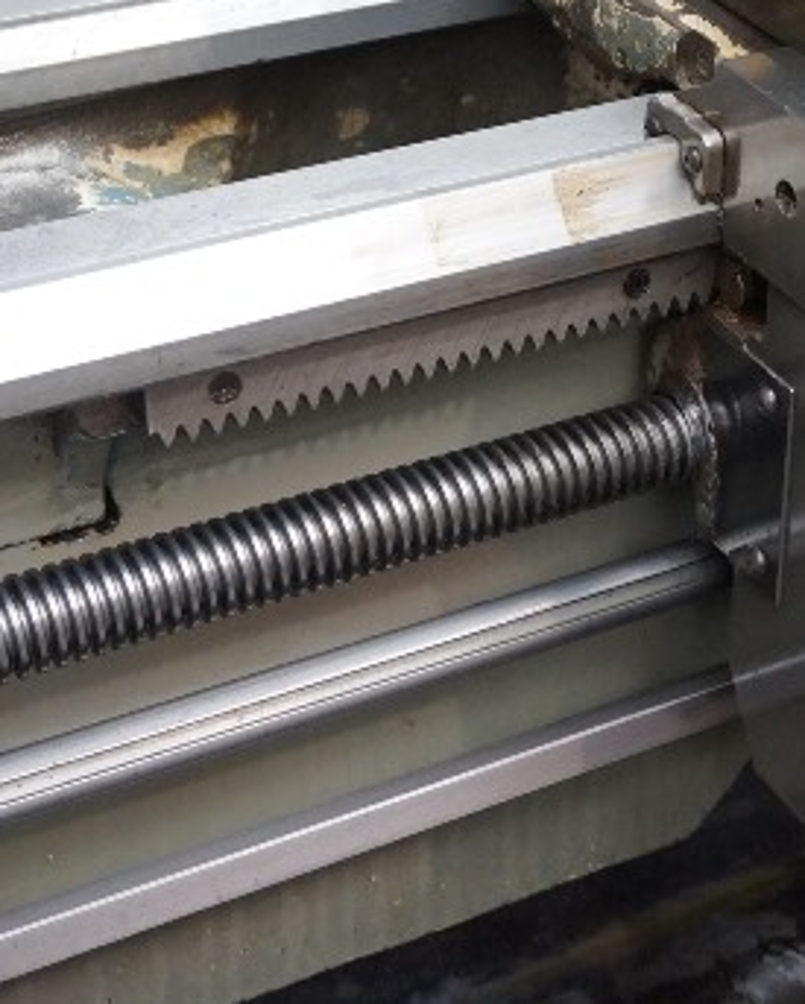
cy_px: 28
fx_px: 2498
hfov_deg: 18.2
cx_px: 632
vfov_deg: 22.0
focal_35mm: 84
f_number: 4
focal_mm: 20
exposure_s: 1/160
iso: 1600
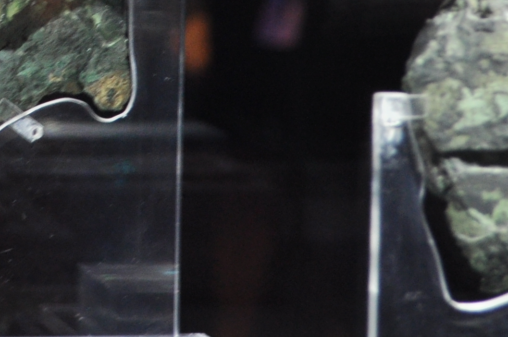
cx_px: -198
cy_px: -161
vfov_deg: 6.4
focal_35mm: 213
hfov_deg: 9.5
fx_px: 3002
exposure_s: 1/15
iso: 450
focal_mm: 35
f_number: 5
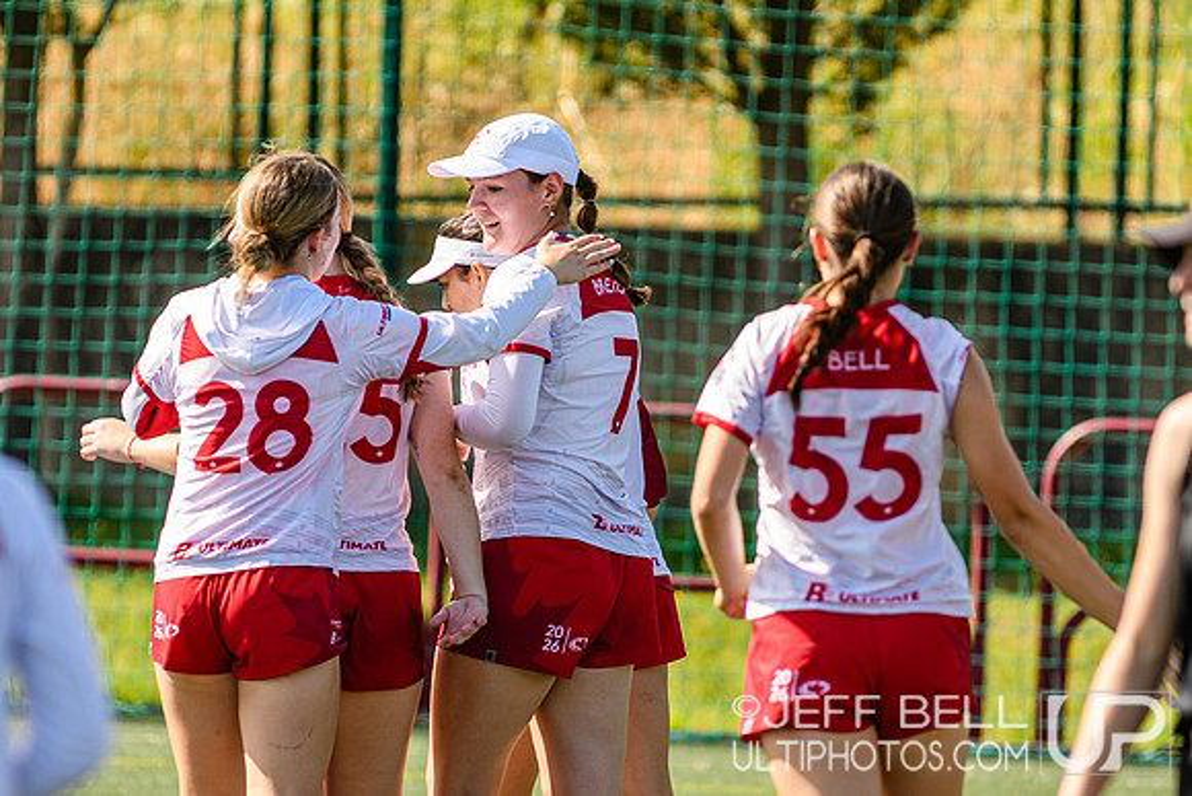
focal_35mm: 501
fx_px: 16605
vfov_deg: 2.7
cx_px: 570
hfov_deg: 4.1
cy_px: 412
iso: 125
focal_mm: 200
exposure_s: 1/1000
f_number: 3.2
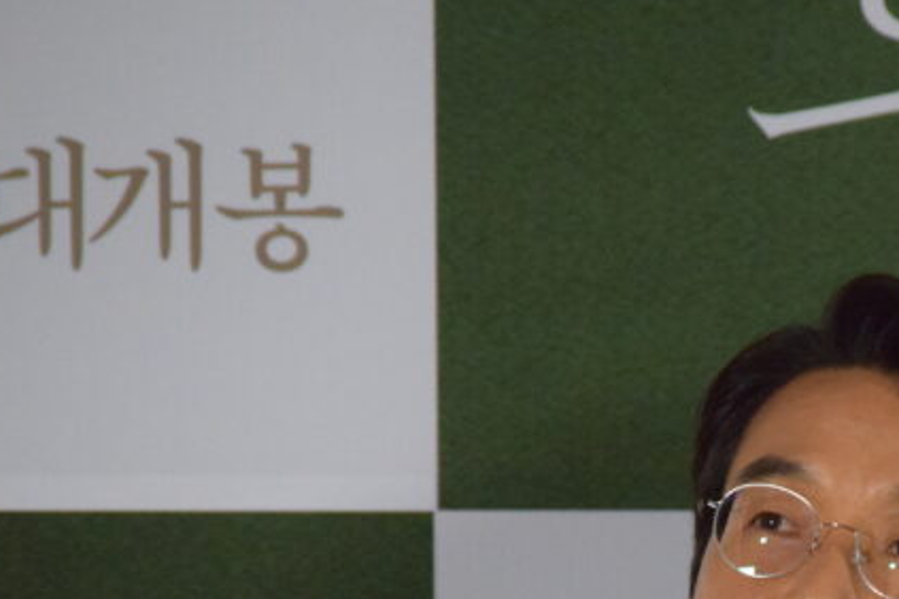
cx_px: 854
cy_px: 566
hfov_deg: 1.9
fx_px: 27193
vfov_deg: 1.3
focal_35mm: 1089
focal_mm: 300
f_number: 6.3
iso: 6400
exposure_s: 1/200
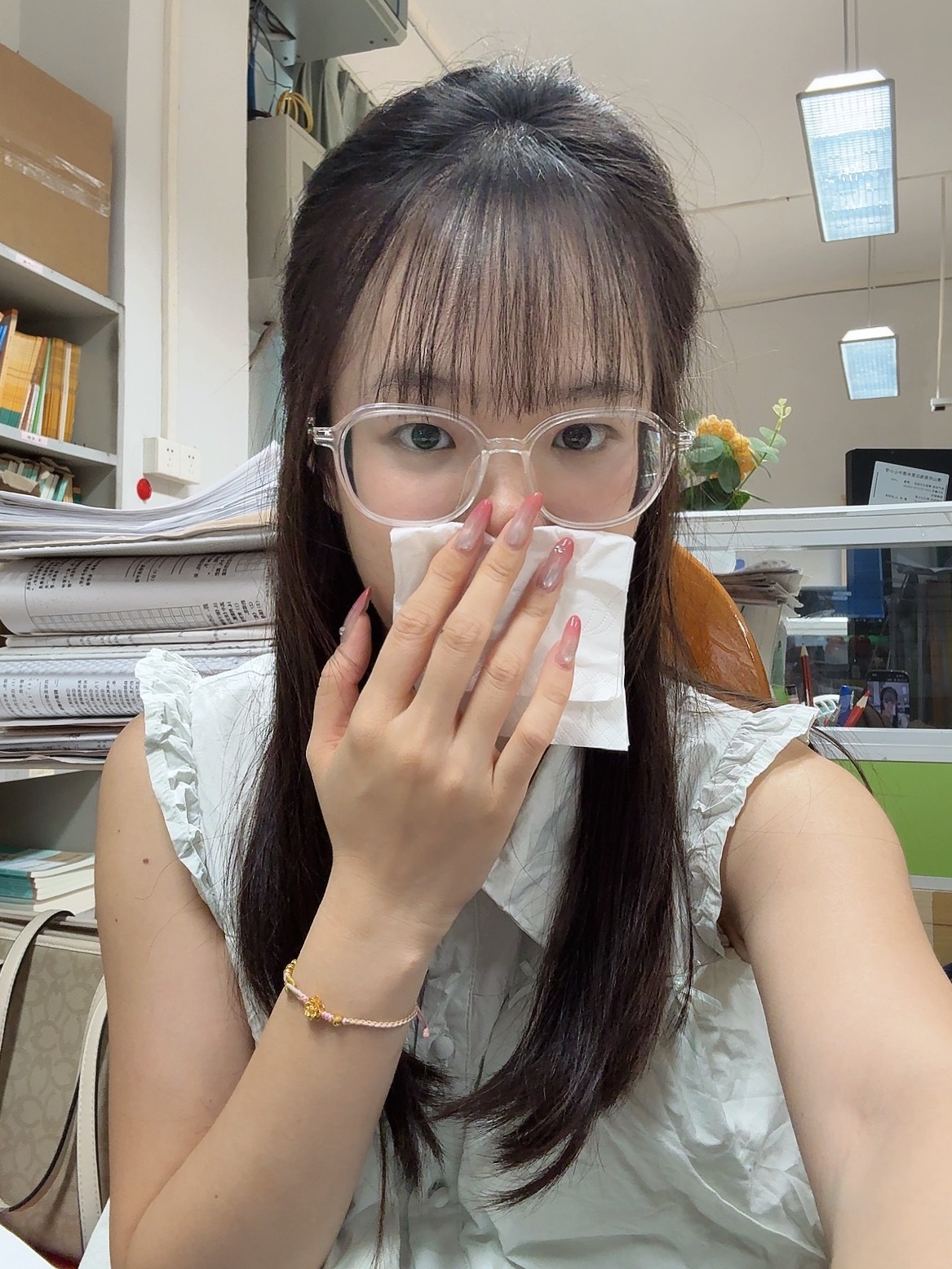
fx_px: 1137
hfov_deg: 45.4
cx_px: 465
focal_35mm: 31
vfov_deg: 58.3
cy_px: 626
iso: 200
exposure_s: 1/50
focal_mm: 2.69
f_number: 1.9
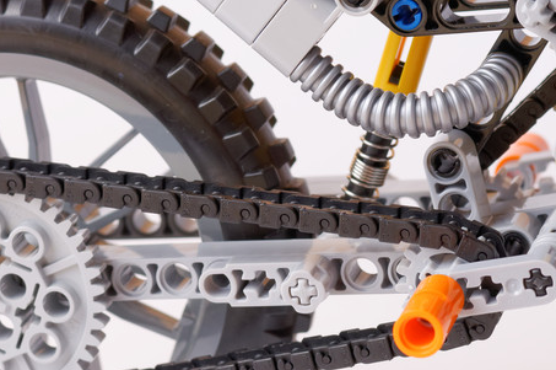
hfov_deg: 13.8
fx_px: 2299
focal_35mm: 149
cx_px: 352
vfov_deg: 9.1
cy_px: 32
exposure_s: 1/160
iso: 200
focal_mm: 50
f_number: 6.3
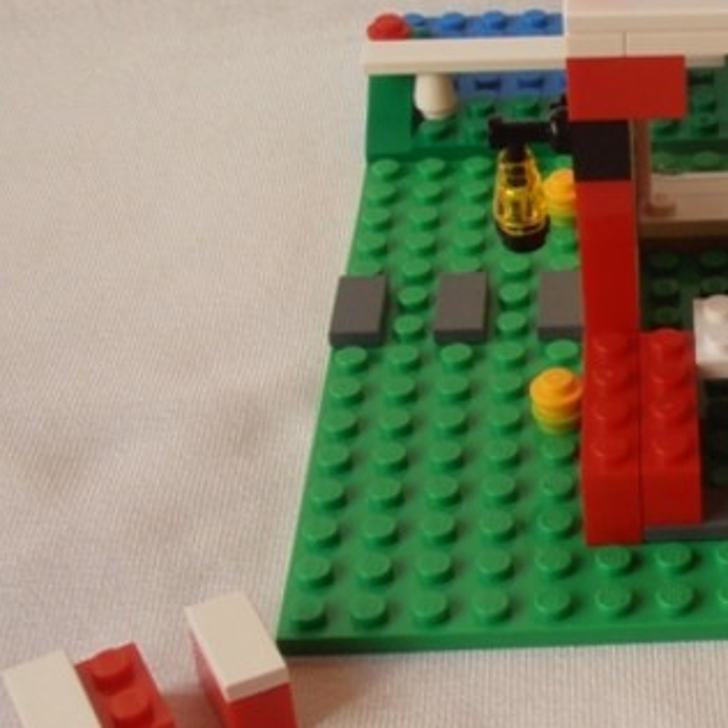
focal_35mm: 93
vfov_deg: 18.7
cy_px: 386
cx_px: 779
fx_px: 2213
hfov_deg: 18.1
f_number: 3.9
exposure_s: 1/40
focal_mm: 6.61
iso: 100
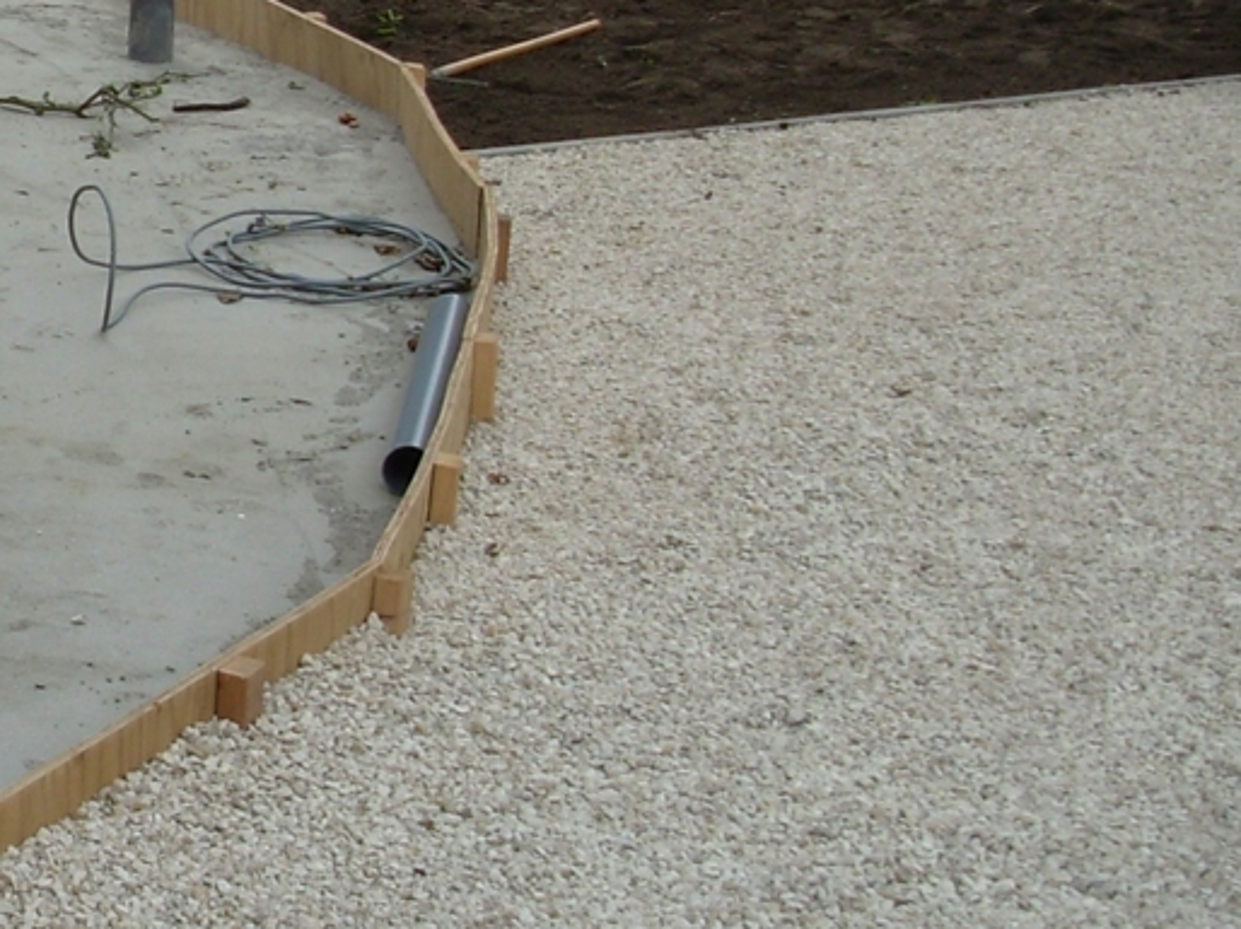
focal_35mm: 101
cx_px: -303
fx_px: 3619
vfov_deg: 14.6
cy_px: 265
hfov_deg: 18.3
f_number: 2.9
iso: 50
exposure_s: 1/228
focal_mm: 6.3
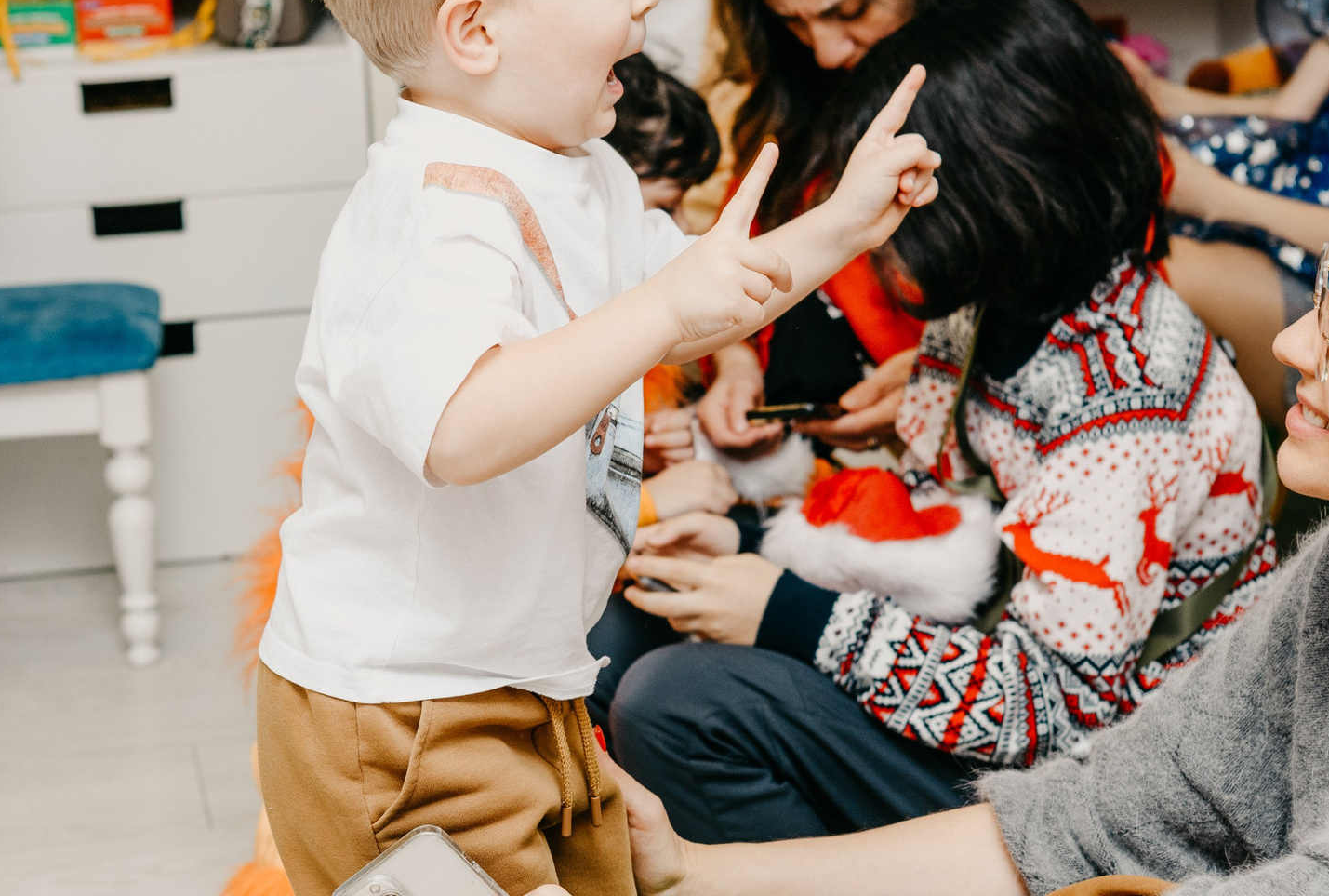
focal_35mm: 94
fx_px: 3482
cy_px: 378
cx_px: 454
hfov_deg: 21.5
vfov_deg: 14.7
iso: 250
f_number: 4.5
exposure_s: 1/160
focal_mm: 50
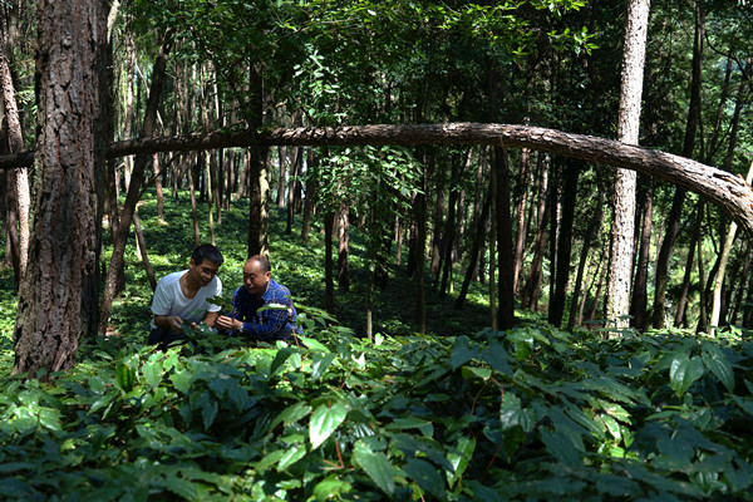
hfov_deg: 44.5
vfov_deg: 30.5
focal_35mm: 44
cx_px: 376
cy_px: 251
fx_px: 920
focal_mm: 44
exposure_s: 1/160
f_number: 6.3
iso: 100
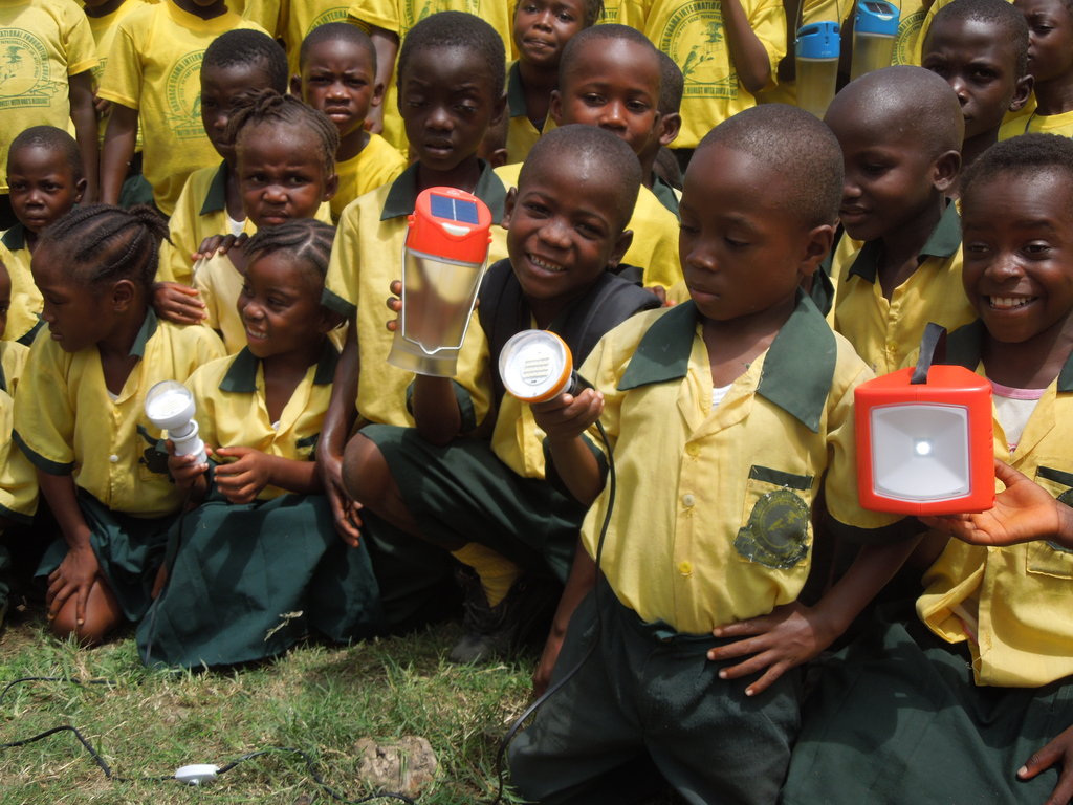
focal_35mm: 48
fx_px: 1488
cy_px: 402
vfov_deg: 30.3
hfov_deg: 39.7
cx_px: 536
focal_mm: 8.7
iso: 100
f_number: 4
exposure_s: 1/640
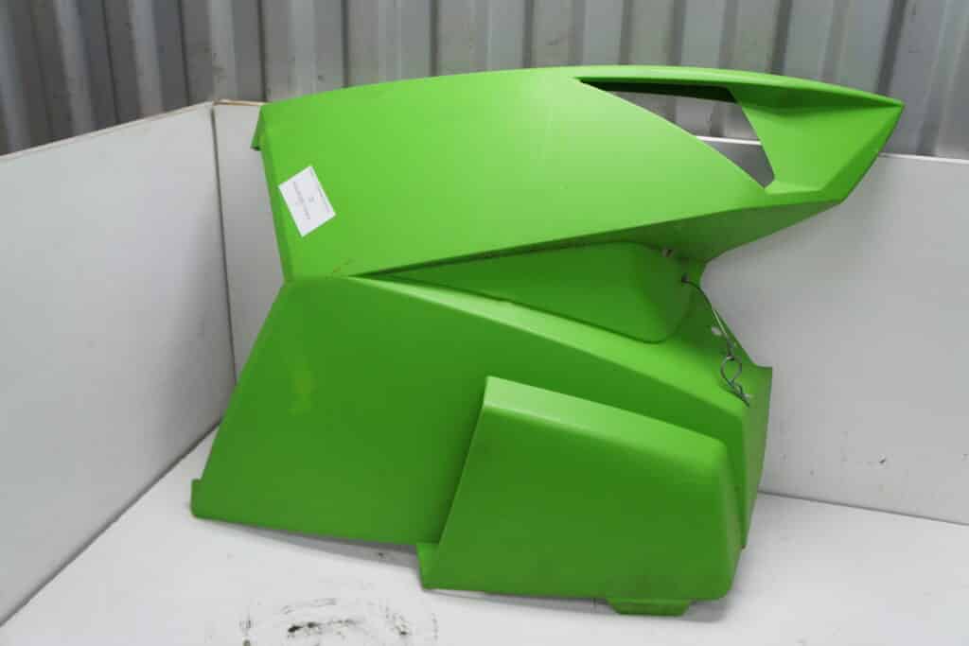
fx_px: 808
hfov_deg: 61.9
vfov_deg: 43.6
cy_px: 323
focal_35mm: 30
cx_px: 484
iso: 250
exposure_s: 1/60
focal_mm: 20
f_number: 5
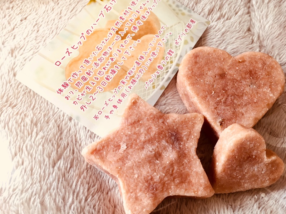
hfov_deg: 61.7
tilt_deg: -60.7
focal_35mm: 29
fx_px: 240
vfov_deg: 48.2
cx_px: 143
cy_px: 107
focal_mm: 4.15
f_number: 2.2
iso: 80
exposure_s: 1/30
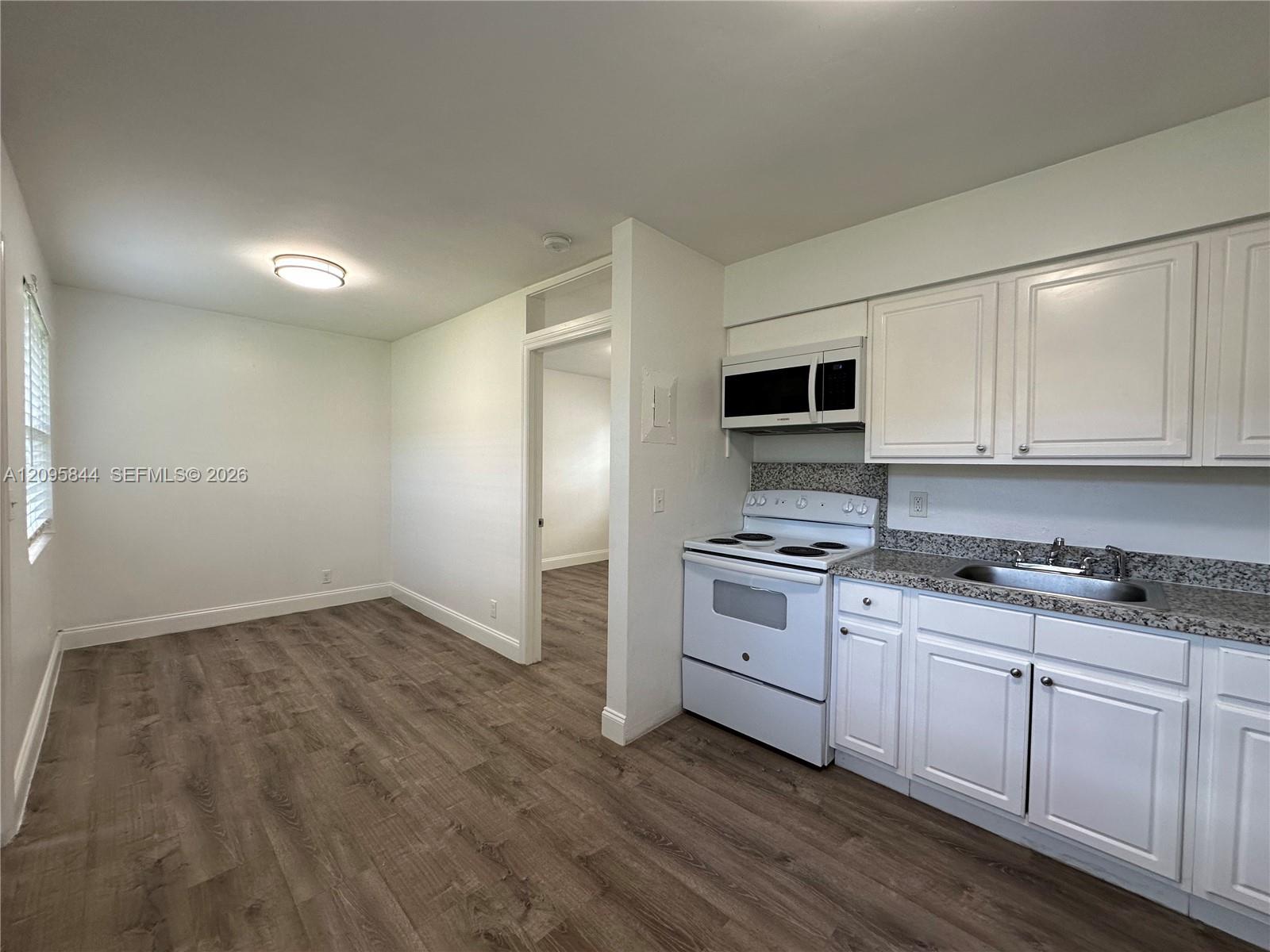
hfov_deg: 102.1
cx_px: 635
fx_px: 514
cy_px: 476
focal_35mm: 14
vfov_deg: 85.7
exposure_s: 1/120
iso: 160
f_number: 2.2
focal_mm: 2.22
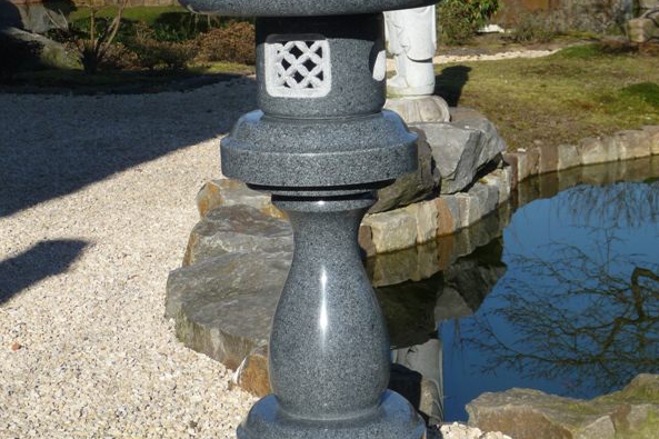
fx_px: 1592
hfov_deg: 23.4
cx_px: 332
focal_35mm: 87
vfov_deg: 15.7
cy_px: 173
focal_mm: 10.5
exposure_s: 1/640
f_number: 4.5
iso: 100
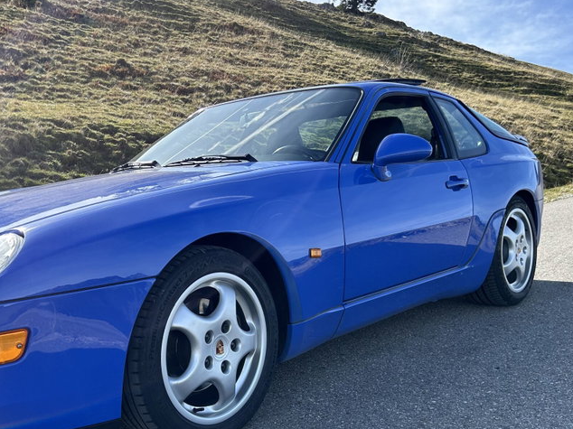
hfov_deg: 44.7
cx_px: 244
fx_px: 695
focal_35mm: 42
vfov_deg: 34.3
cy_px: 249
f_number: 1.5
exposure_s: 1/1838
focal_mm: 5.7
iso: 50
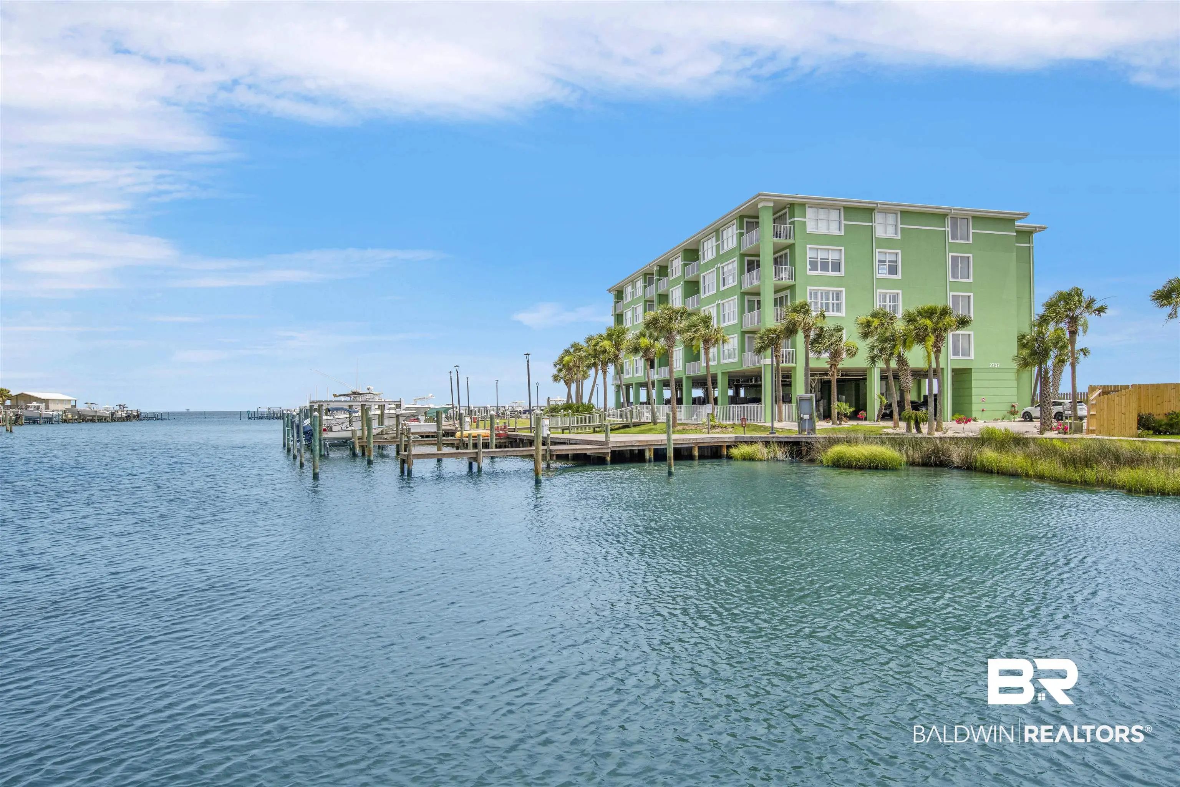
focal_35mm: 20
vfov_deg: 61.9
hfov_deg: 84.0
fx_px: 656
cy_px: 394
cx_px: 590
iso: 200
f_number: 11
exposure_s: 1/640
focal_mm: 20
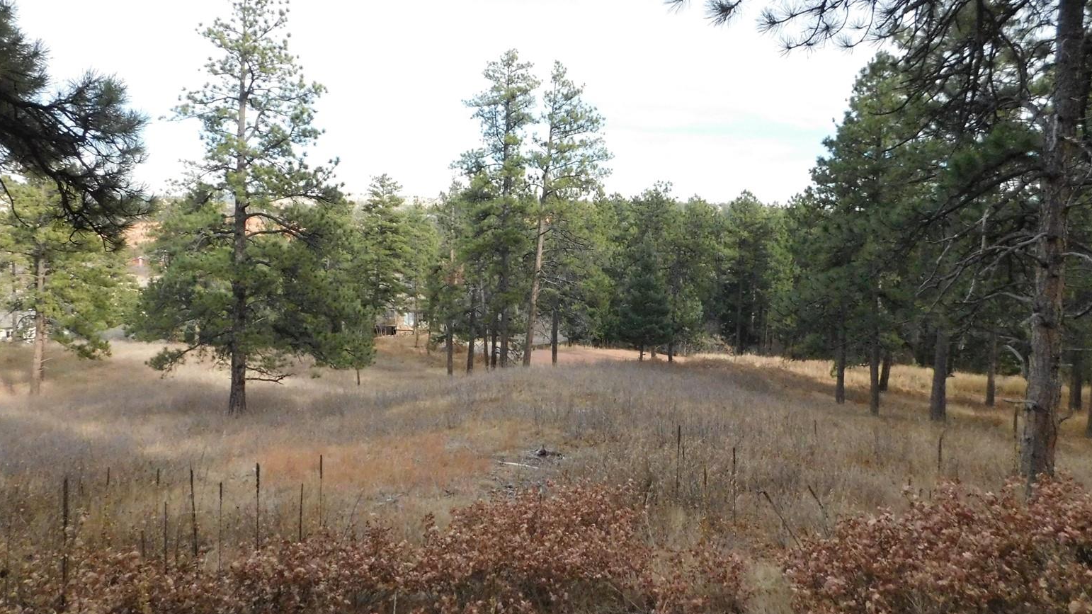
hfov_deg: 71.9
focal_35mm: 26
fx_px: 753
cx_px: 540
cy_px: 272
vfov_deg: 44.3
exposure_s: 1/800
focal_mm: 4
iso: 800
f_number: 6
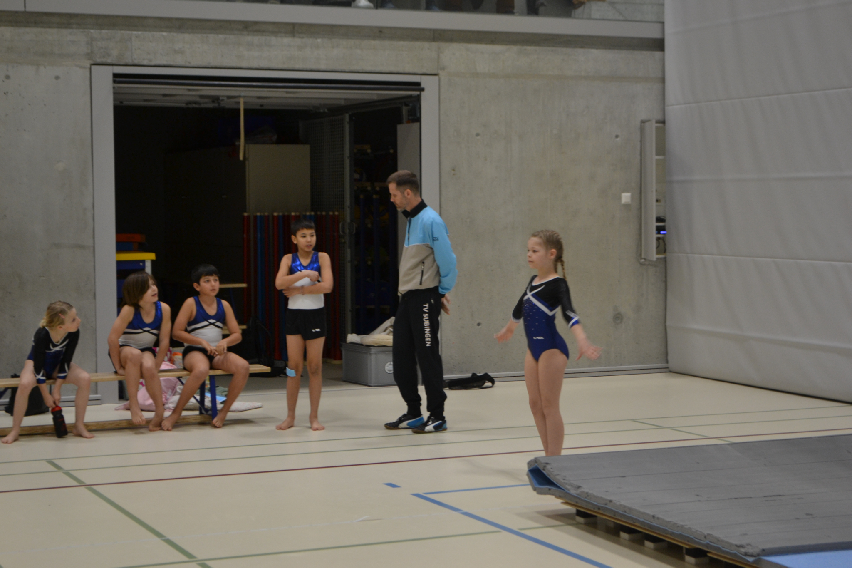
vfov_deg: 20.2
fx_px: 1597
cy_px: 284
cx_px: 426
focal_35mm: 68
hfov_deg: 29.9
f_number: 5.3
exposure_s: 1/60
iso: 640
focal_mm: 45
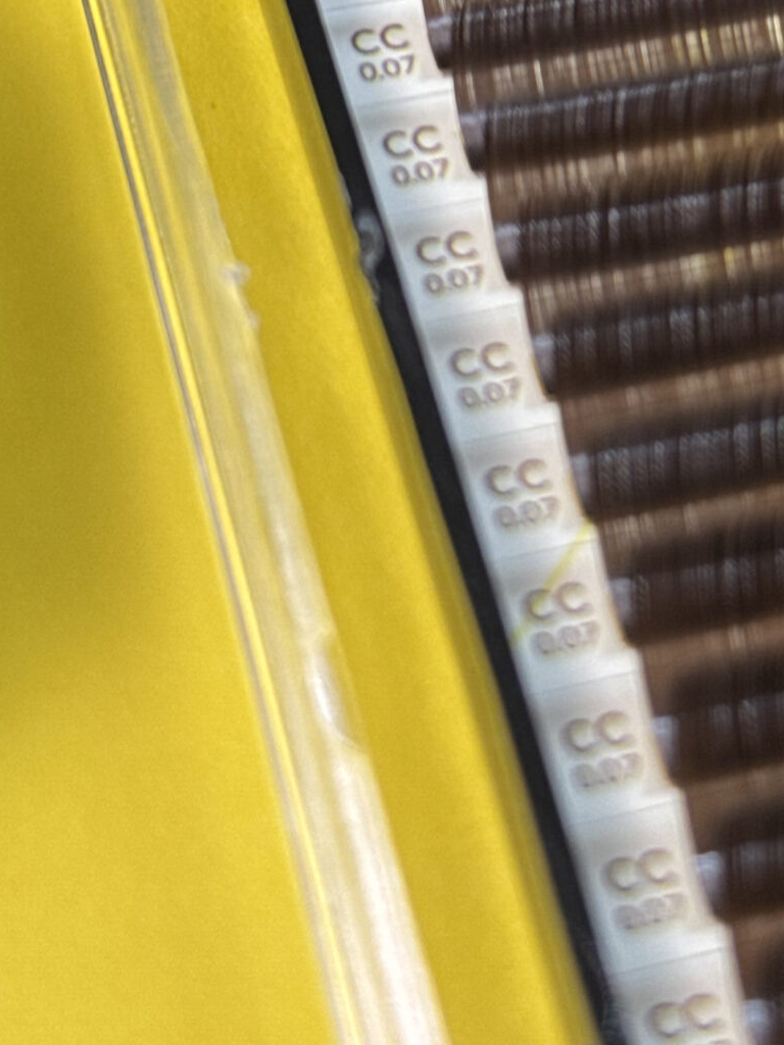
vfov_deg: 16.0
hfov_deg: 12.2
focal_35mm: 120
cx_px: 731
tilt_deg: -47.0
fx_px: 3624
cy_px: -93
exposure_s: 1/188
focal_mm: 6.76
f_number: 1.78
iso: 64
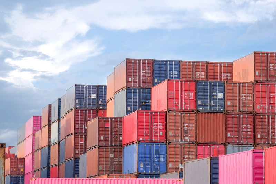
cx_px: 138
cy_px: 92
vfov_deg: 10.2
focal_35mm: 135
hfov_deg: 15.2
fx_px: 1035
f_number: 7.1
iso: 200
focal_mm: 90
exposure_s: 1/125
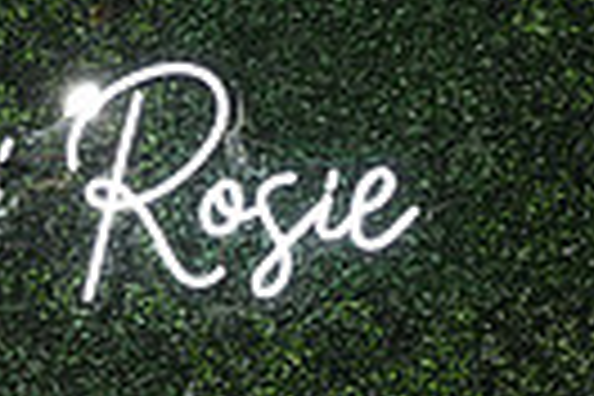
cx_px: -32
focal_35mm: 127
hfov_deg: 15.8
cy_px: 758
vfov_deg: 10.1
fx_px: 2095
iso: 500
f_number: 6.3
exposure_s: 1/60
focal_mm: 29
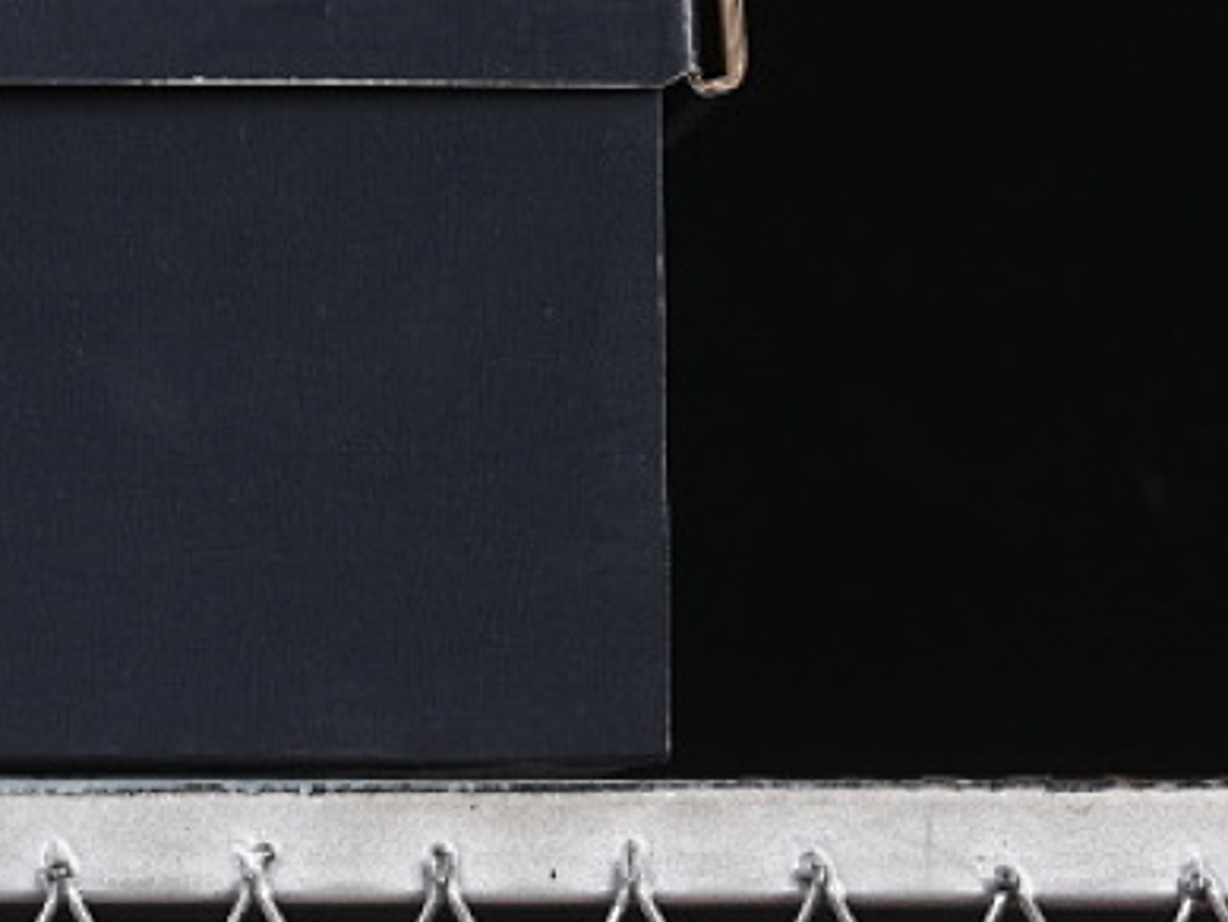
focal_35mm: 200
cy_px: 69
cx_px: -284
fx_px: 7097
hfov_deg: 9.7
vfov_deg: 7.4
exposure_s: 1/60
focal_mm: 50
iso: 160
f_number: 6.3
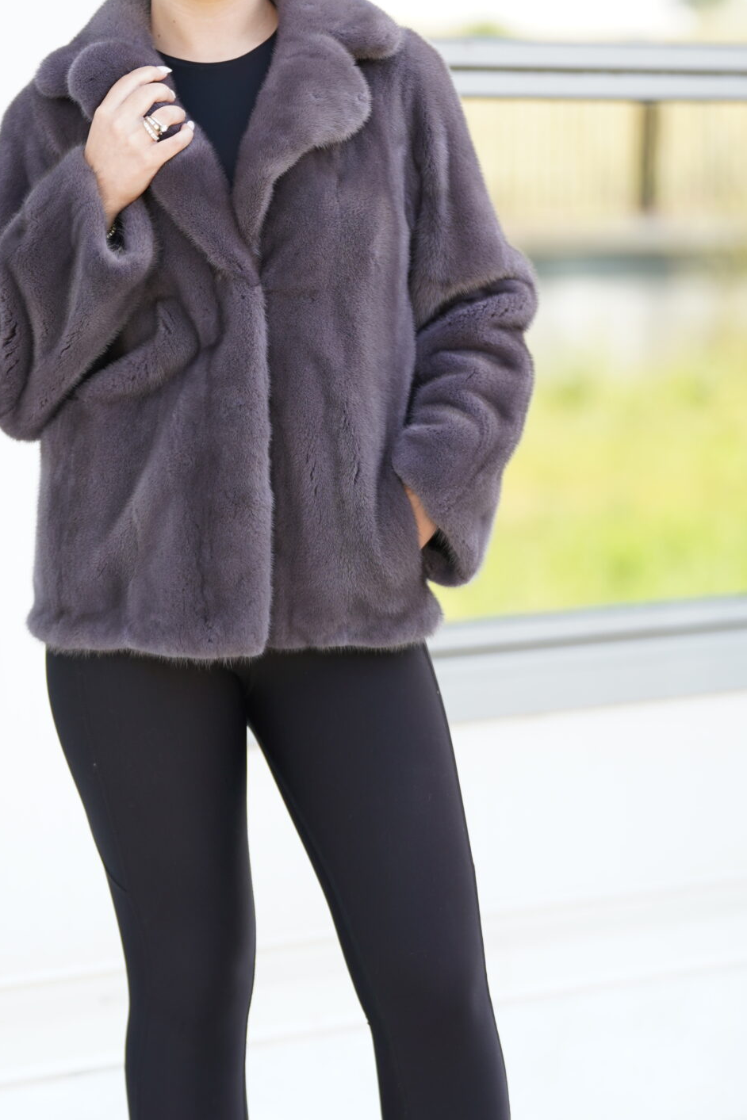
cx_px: 73
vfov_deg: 9.3
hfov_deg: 6.2
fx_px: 6878
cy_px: 587
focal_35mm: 221
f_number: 2.8
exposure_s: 1/250
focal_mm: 122
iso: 200
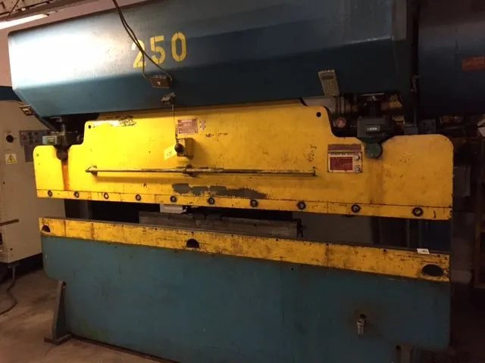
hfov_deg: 61.7
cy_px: 182
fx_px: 406
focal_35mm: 29
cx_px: 242
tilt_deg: -6.6
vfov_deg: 48.2
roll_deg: +1.0
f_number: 2.2
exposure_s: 1/30
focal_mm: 4.15
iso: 200
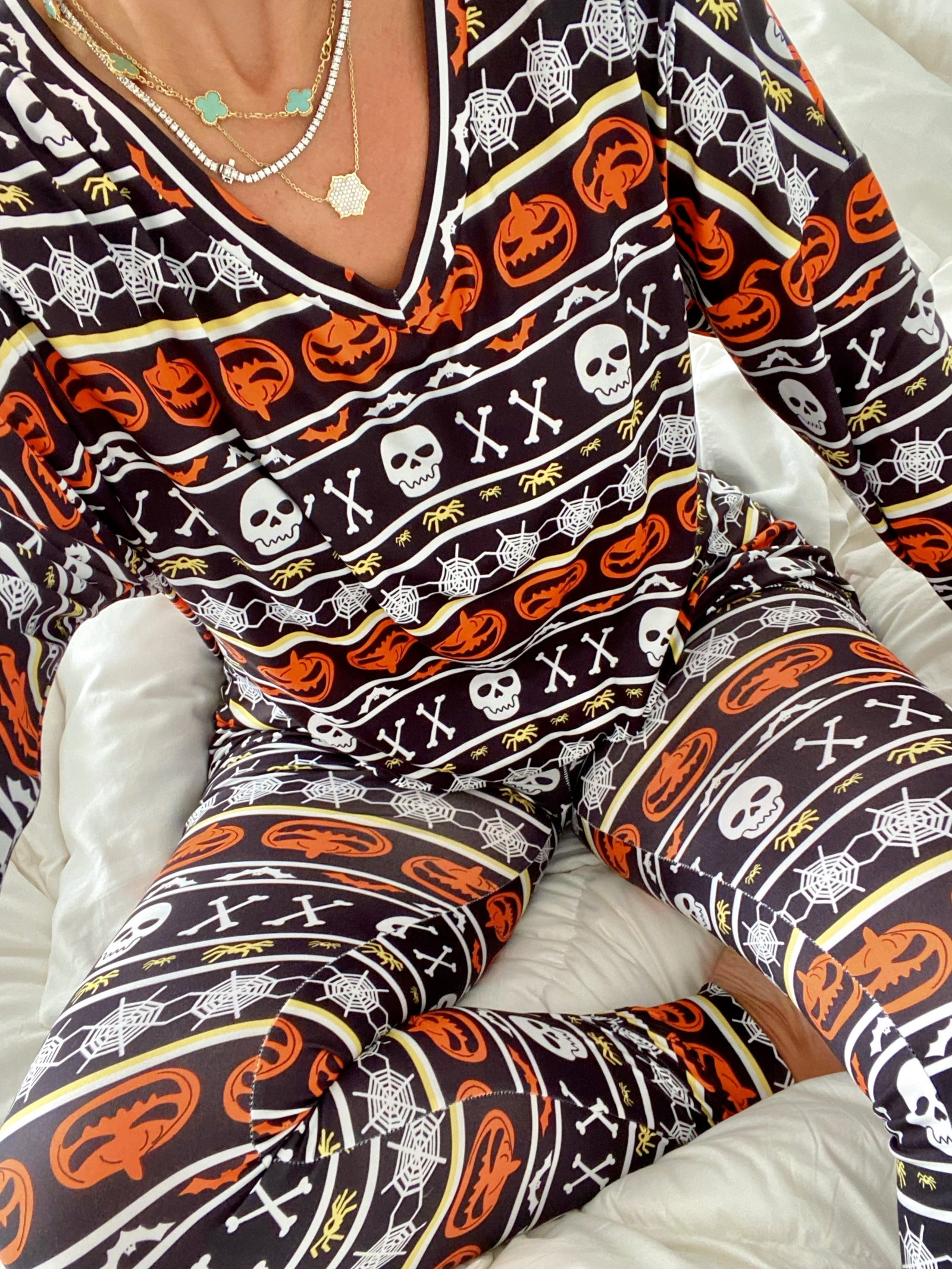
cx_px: 476
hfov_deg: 46.8
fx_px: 1100
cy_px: 634
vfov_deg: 60.0
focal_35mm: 30
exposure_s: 1/60
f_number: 2.2
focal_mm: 2.71
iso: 160
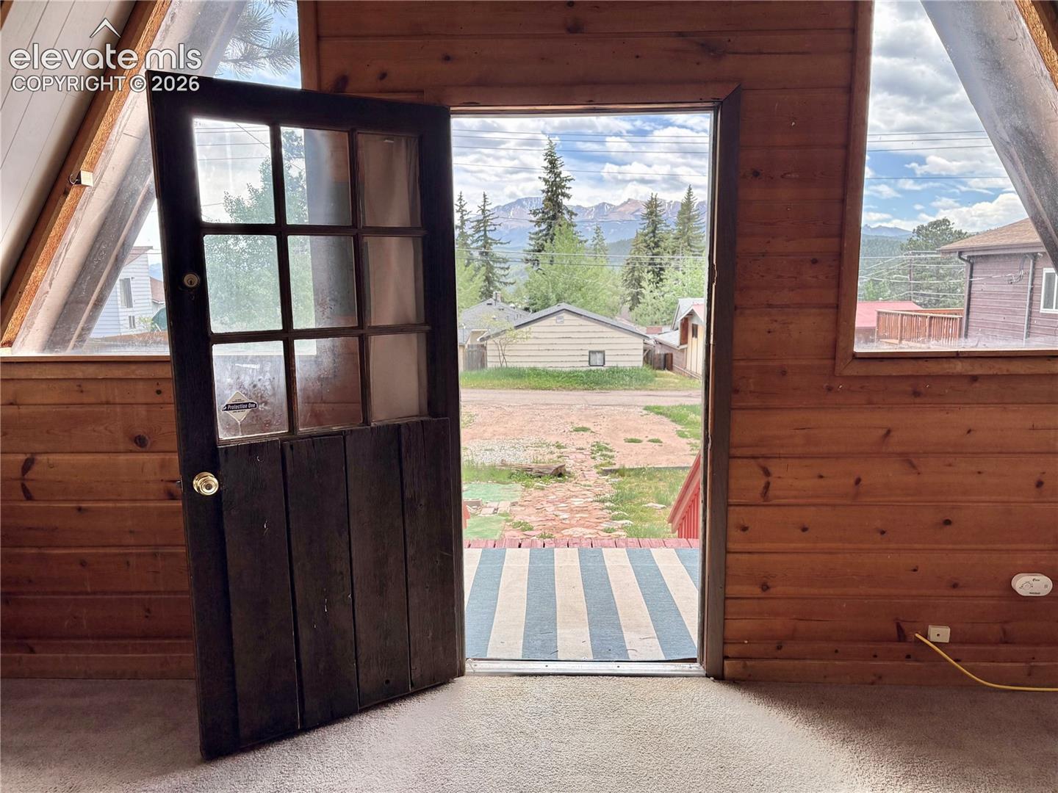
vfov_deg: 53.1
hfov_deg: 67.3
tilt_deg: -9.0
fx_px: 795
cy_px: 396
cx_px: 529
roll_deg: +0.4
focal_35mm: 26
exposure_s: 1/586
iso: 50
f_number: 1.6
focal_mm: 5.96
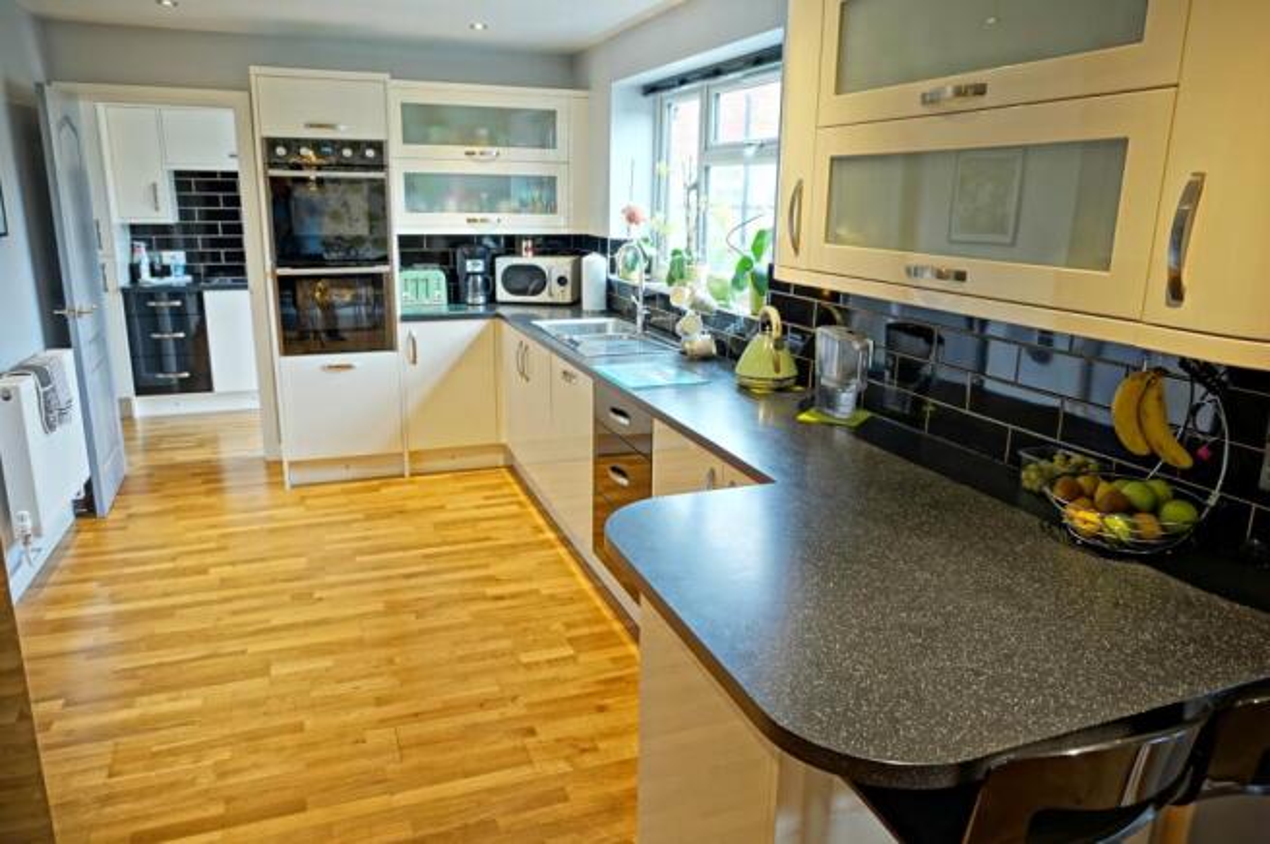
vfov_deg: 53.0
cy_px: 422
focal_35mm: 24
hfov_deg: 73.8
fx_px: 846
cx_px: 635
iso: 320
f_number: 3.5
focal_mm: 16
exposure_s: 1/10
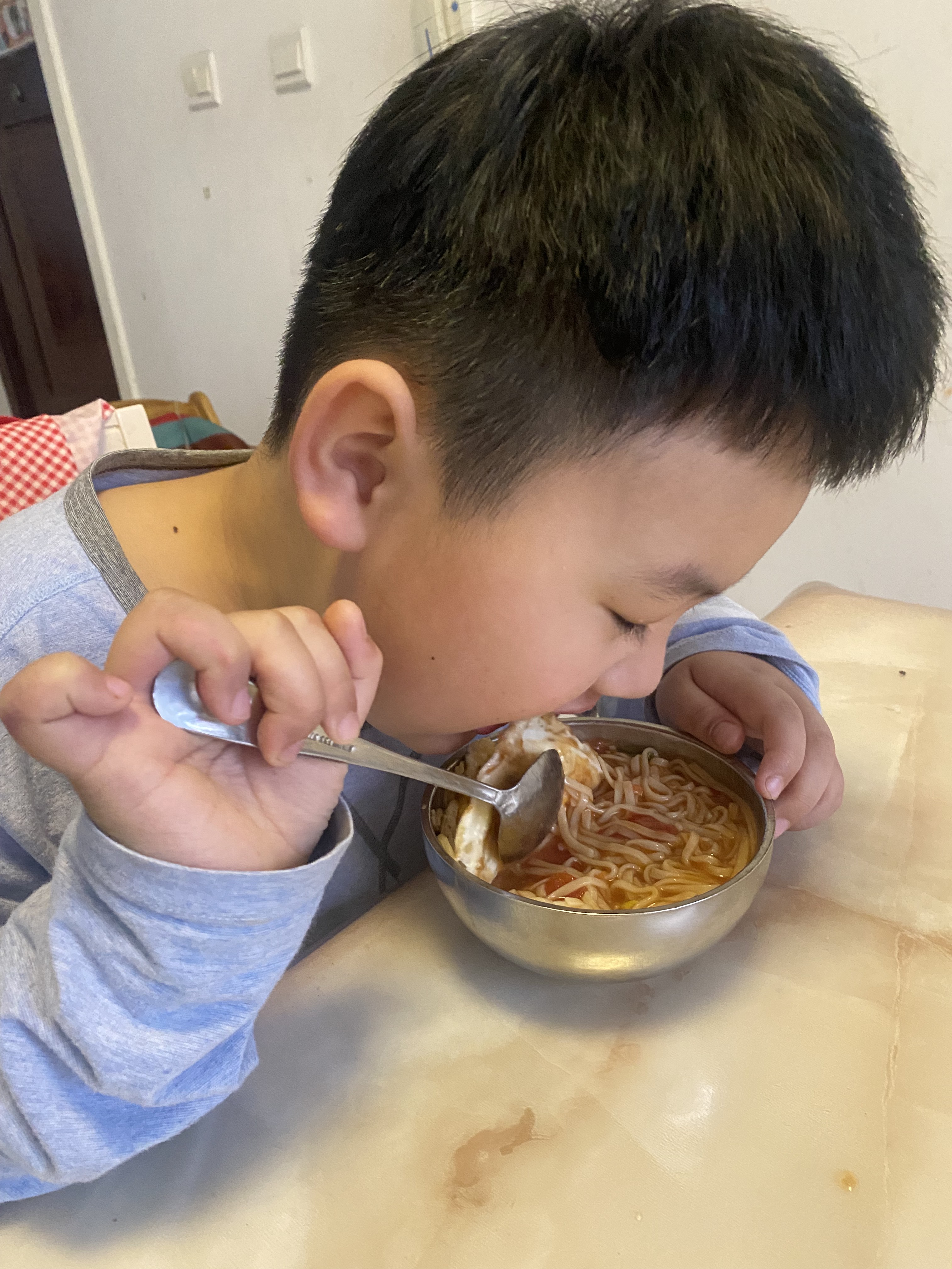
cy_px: 634
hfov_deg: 53.1
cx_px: 476
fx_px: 953
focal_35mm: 26
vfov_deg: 67.3
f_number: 1.8
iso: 500
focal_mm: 4.25
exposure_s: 1/40
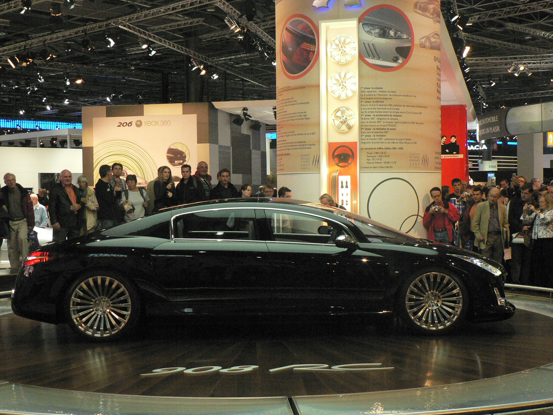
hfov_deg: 35.5
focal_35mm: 54
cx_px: 276
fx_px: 863
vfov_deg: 27.0
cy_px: 208
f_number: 3.6
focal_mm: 8.9
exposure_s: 1/100
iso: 400
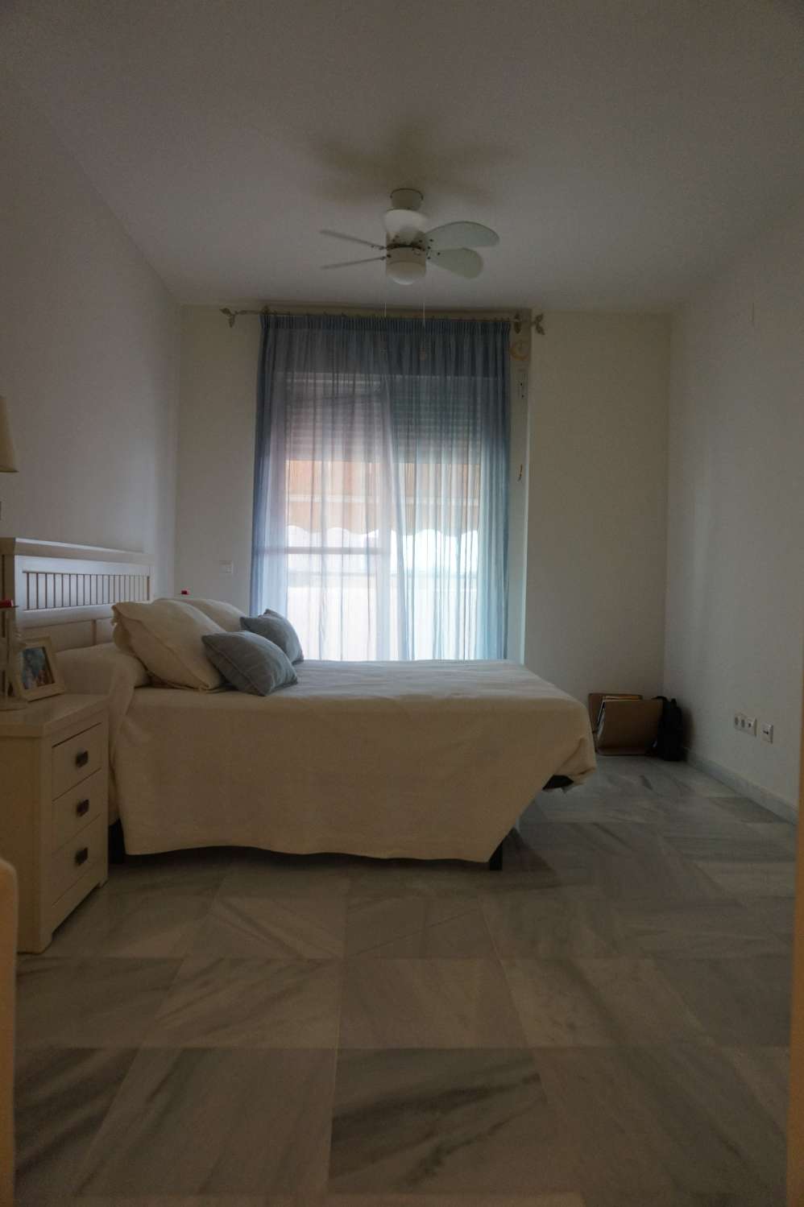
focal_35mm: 24
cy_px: 604
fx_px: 805
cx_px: 402
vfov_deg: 73.8
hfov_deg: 53.1
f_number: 4
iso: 640
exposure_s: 1/160
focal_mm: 16
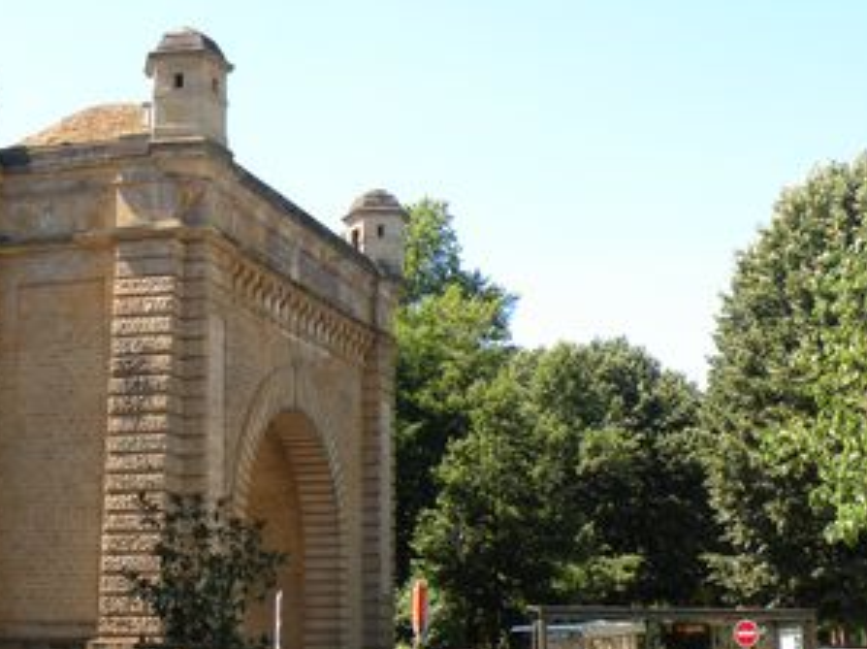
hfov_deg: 26.7
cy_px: 458
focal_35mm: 72
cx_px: 209
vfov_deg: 20.3
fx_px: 1802
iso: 64
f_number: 4.5
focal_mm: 7.4
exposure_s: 1/158
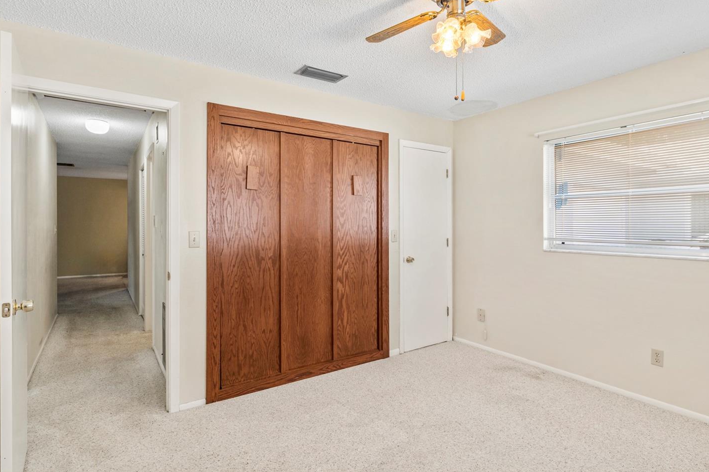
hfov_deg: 88.2
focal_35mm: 19
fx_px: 366
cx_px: 370
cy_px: 208
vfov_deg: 65.6
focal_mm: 11
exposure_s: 1.6
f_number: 8
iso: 100
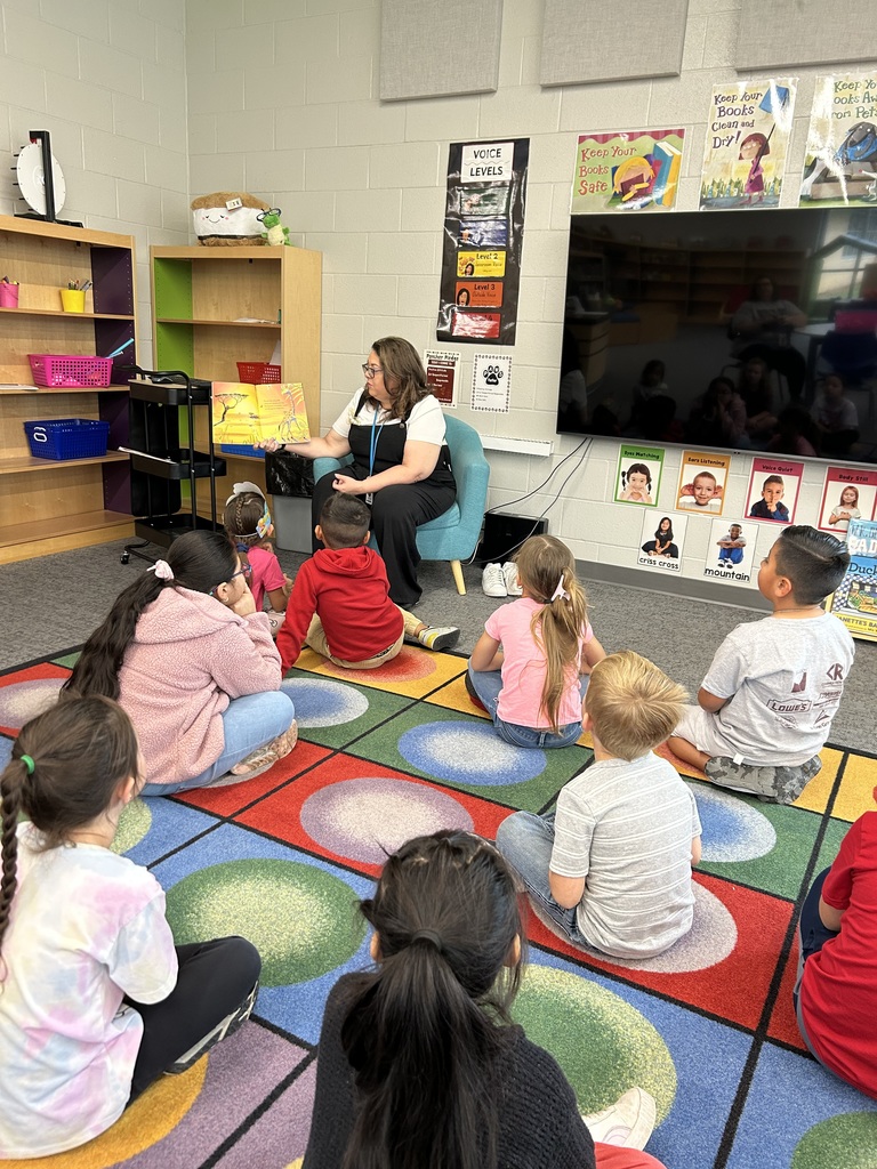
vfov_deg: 67.3
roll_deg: -3.8
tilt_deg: -15.1
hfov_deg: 53.1
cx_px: 438
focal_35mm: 26
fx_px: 878
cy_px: 584
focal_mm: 5.7
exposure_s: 1/87
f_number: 1.5
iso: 125
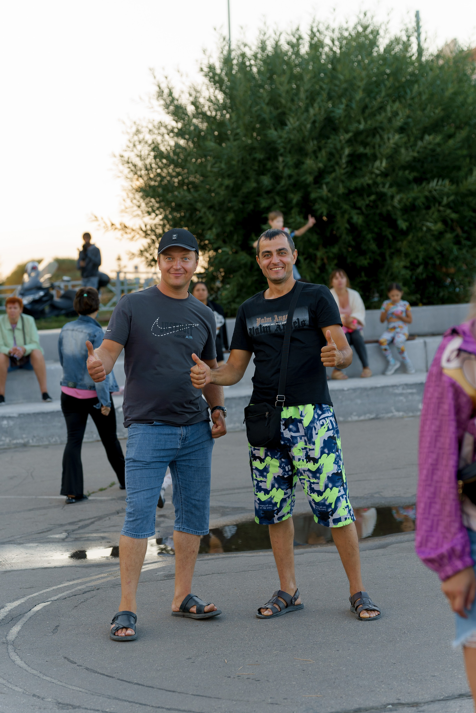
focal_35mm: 79
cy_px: 356
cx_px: 238
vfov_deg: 25.7
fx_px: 1567
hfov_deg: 17.3
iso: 320
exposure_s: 1/200
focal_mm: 79
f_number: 3.5
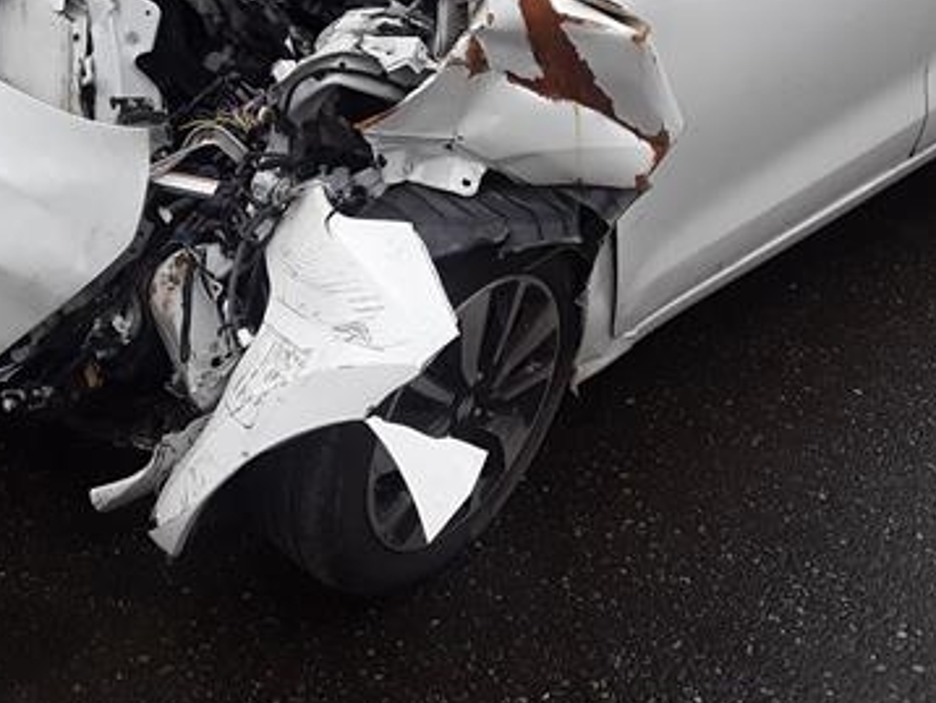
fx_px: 1353
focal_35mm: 50
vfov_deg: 28.2
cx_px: 510
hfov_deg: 38.1
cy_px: 94
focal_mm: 2.91
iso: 40
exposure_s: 1/119
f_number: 1.9
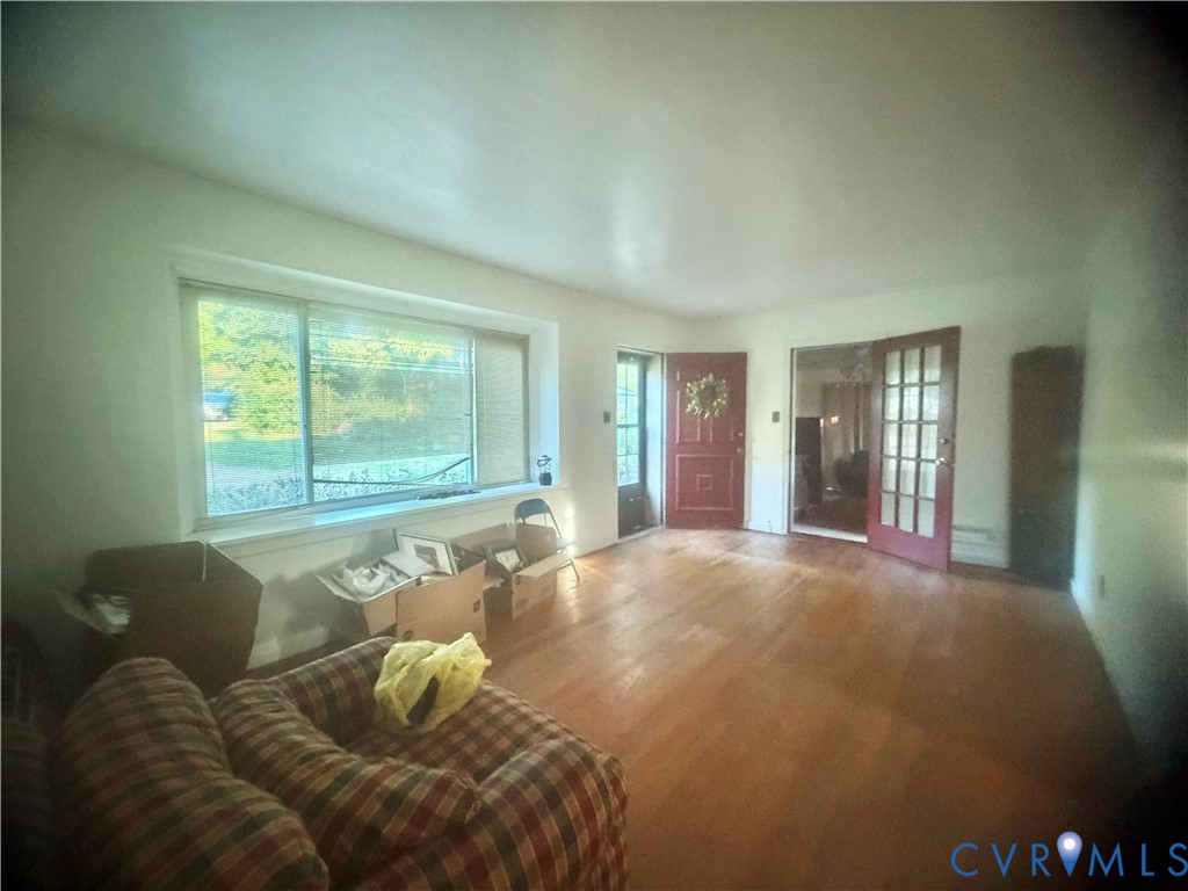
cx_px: 594
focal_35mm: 14
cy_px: 446
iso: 1000
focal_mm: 2.22
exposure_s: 1/47
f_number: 2.2
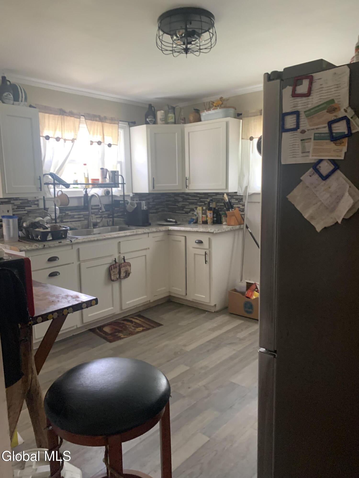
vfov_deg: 67.3
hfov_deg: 53.1
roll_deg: +0.6
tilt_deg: -7.3
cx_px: 180
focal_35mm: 26
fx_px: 360
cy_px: 239
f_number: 1.8
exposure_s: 1/60
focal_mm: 4.25
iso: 200
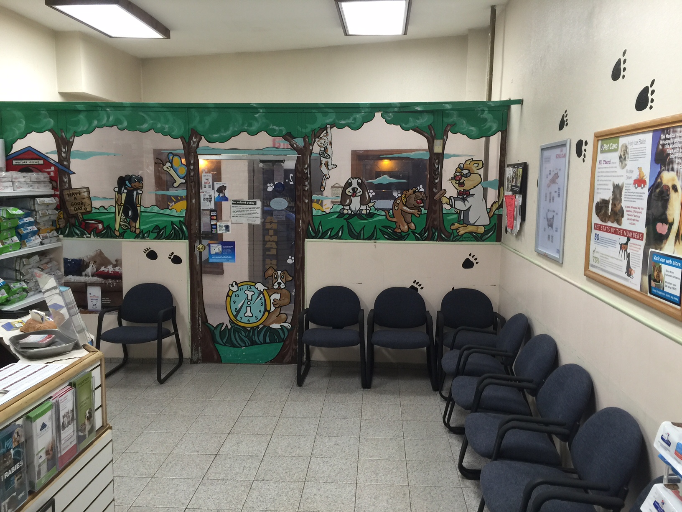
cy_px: 256
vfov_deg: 48.2
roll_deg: -1.8
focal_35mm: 29
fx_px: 571
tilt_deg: -7.9
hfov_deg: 61.7
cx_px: 341
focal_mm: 4.15
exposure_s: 1/15
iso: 40
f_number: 2.2
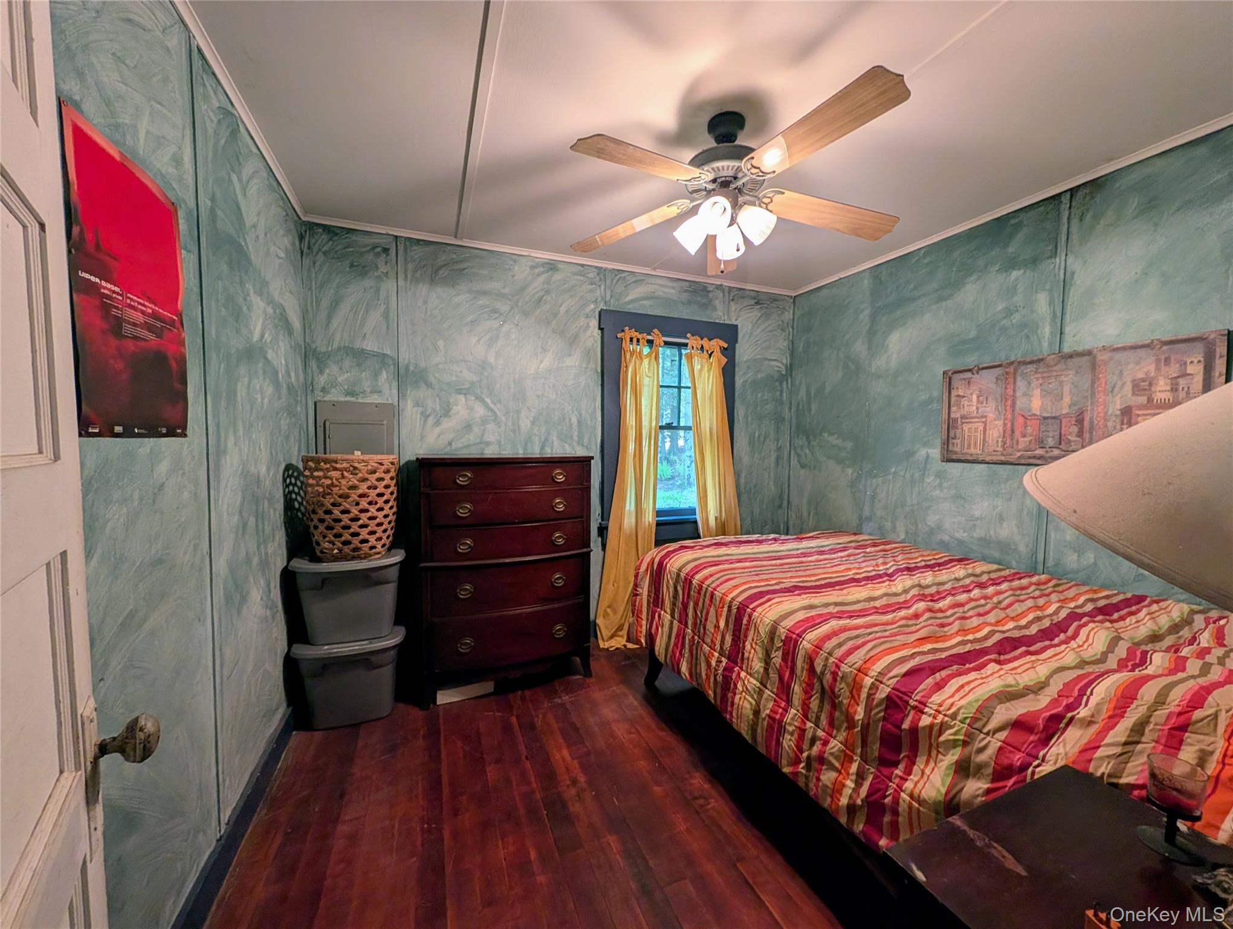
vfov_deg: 94.6
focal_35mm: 12
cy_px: 464
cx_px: 616
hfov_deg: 110.5
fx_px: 428
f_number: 1.7
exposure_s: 1/40
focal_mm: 2.02
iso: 61
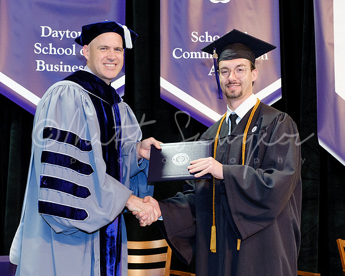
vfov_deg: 22.6
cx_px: 178
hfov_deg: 28.0
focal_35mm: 68
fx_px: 691
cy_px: 159
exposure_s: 1/125
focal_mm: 27.4
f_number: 4
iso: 1600
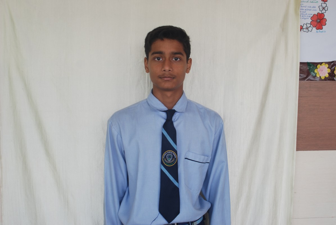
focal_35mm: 42
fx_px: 392
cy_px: 112
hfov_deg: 46.3
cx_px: 168
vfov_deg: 32.0
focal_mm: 28
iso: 200
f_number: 4.5
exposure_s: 1/80
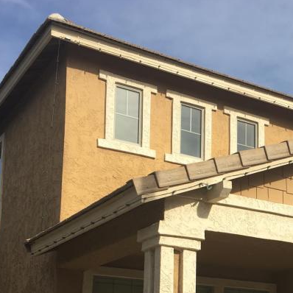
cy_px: 268
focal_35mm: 66
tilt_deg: +10.2
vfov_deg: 25.2
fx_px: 632
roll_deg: +0.8
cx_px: 278
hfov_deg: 25.1
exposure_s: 1/1148
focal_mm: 4.15
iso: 25
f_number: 2.2
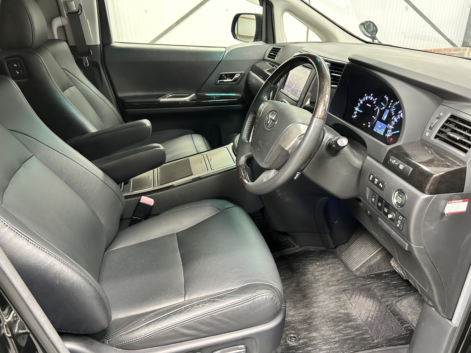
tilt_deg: -26.4
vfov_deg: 53.1
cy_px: 176
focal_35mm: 26
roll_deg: +1.5
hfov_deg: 67.3
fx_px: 354
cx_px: 236
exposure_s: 1/33
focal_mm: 5.7
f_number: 1.5
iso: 400
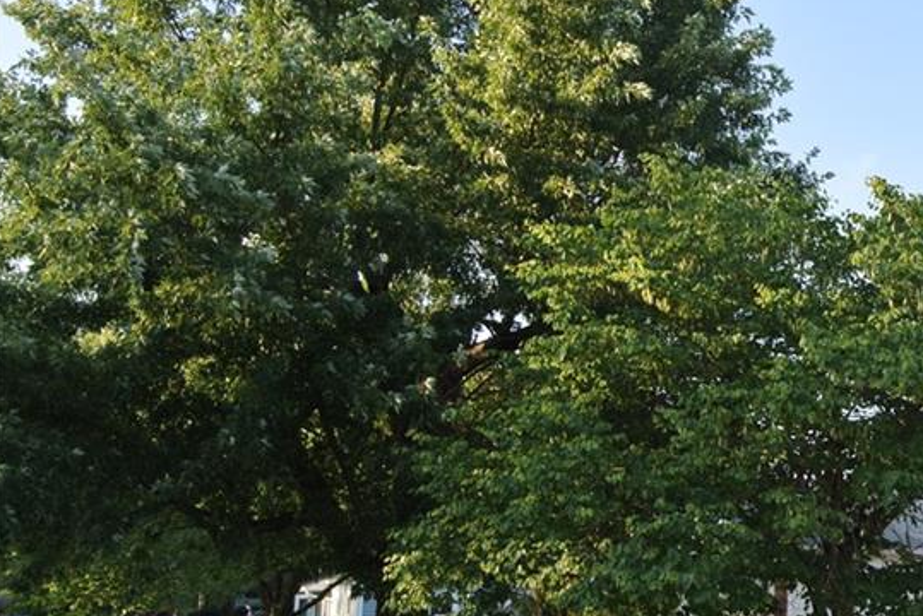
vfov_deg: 23.8
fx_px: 1462
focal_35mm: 57
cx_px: 870
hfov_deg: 32.8
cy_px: 356
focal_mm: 11.3
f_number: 5.3
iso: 100
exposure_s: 1/160
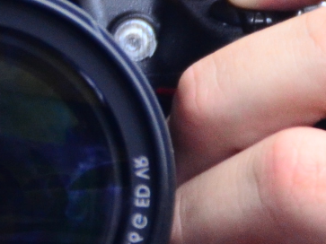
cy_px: -52
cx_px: -39
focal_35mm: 1368
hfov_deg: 1.4
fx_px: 12879
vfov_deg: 1.1
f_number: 5.6
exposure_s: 1/400
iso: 1000
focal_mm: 140
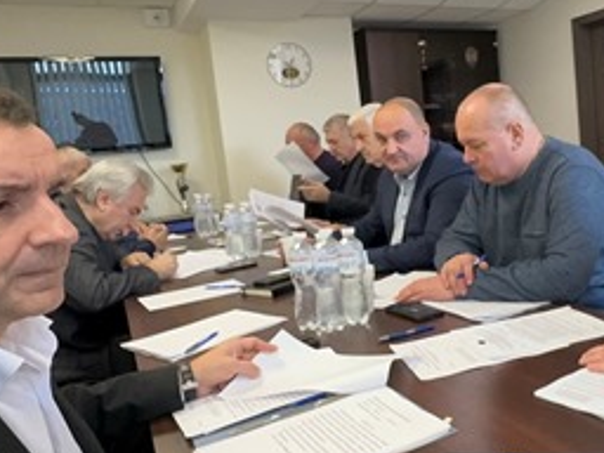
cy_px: 212
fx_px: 611
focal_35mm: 35
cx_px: 455
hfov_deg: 50.4
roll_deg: +5.4
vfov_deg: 40.7
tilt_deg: -6.8
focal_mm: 2.22
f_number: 2.2
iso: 250
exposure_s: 1/99
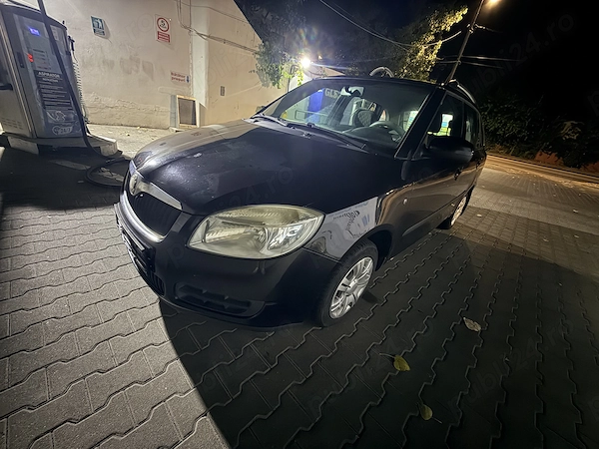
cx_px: 300
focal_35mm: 14
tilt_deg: -24.2
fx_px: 242
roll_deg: -10.0
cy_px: 224
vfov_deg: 85.7
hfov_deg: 102.1
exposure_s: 1/13
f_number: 2.2
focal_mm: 2.22
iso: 800
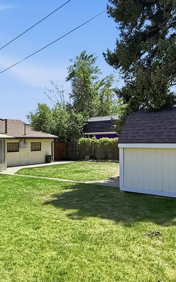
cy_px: 136
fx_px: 268
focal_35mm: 35
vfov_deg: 55.3
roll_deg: +0.1
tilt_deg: +1.6
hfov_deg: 36.1
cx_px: 66
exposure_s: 1/1534
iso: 50
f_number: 2.2
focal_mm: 2.2
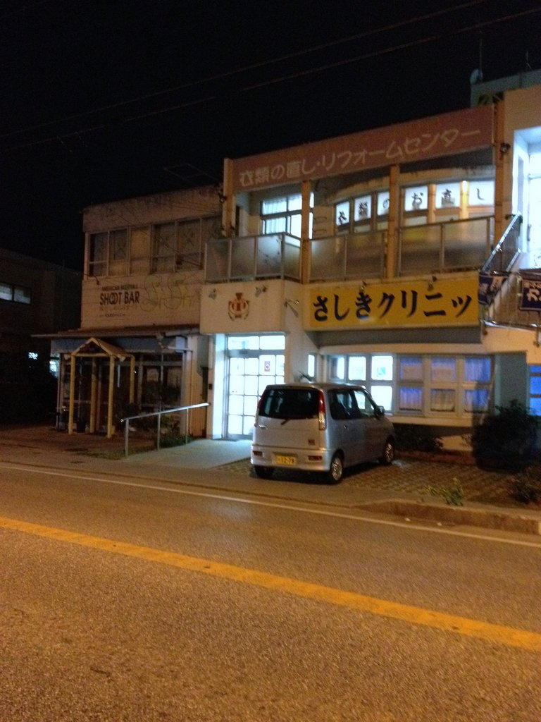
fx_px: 729
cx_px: 270
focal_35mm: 35
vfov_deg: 52.6
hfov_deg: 40.7
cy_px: 361
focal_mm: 4.28
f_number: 2.4
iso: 800
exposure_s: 1/15
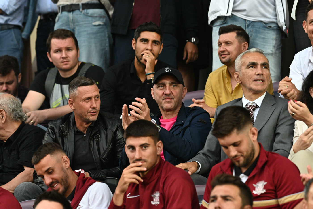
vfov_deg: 5.1
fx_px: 2347
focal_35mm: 270
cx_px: 156
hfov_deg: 7.6
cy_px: 104
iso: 3200
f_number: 5.6
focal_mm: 270
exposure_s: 1/500
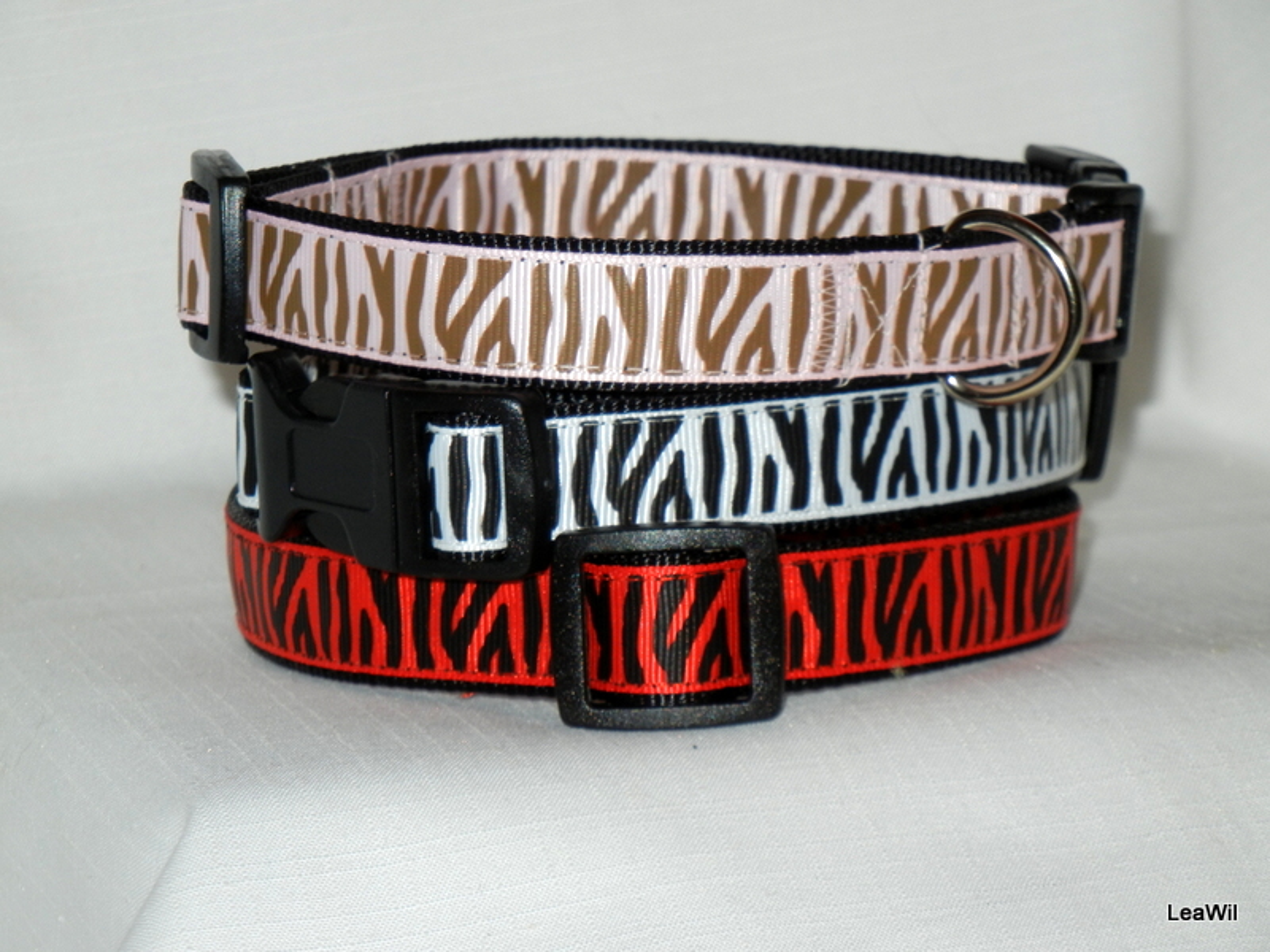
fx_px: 4880
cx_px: 635
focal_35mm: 133
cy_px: 476
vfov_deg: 11.1
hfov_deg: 14.8
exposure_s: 1/60
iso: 172
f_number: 4.6
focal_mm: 24
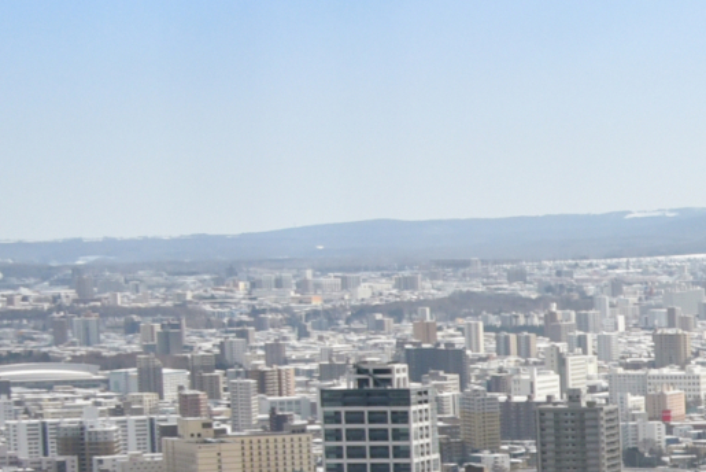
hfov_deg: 10.8
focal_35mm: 159
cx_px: 1733
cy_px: 554
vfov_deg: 8.6
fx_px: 3120
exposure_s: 1/800
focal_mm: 32
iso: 250
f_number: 8
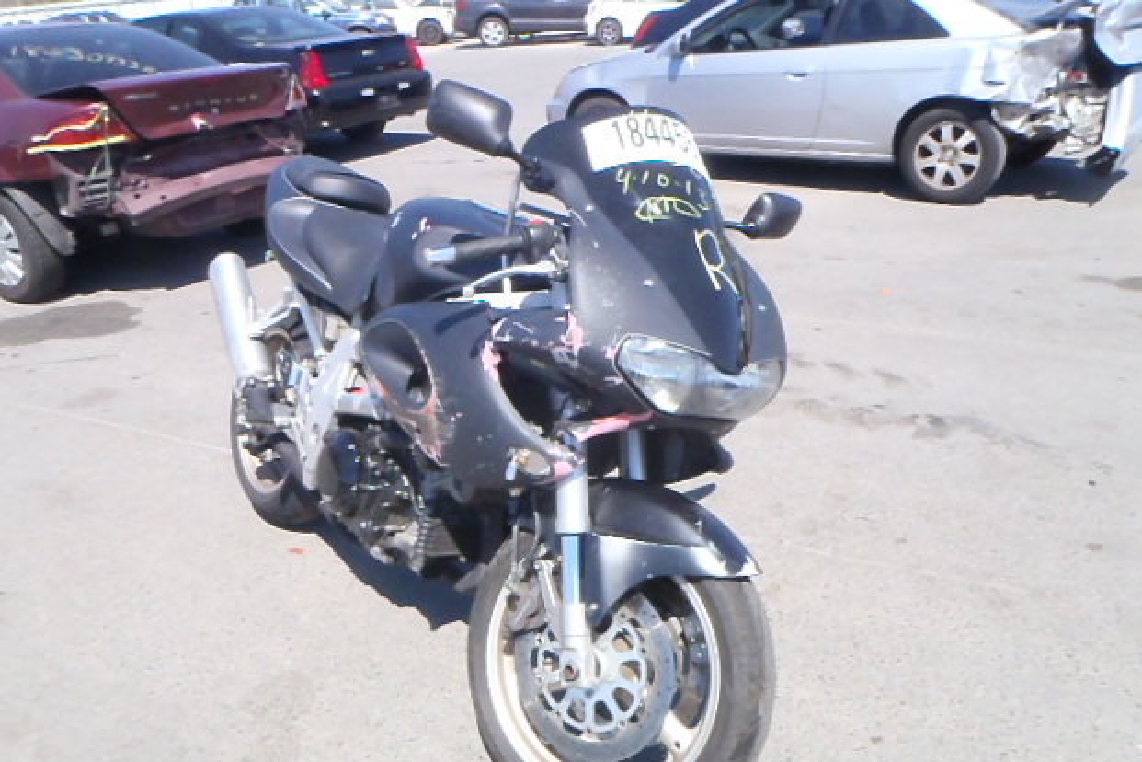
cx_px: 559
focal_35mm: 30
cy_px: 434
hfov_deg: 61.9
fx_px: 952
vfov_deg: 43.5
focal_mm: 5
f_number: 8
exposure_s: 1/1000
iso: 800
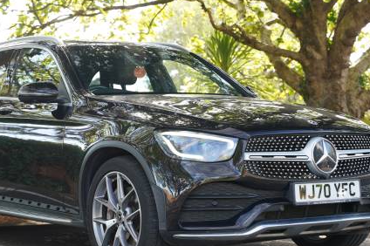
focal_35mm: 87
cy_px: 133
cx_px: 163
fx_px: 897
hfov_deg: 23.3
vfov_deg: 15.6
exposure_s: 1/60
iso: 200
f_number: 4
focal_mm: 57.9
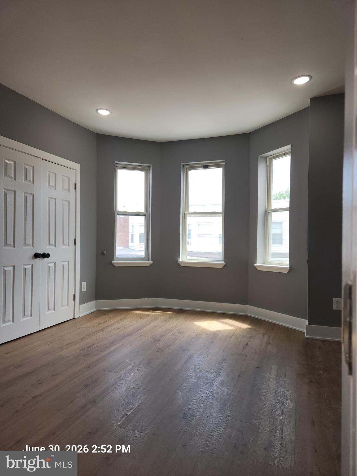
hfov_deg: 58.9
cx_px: 178
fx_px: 316
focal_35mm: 23
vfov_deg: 73.9
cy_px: 238
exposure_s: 1/154
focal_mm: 5.4
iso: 20
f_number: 1.8
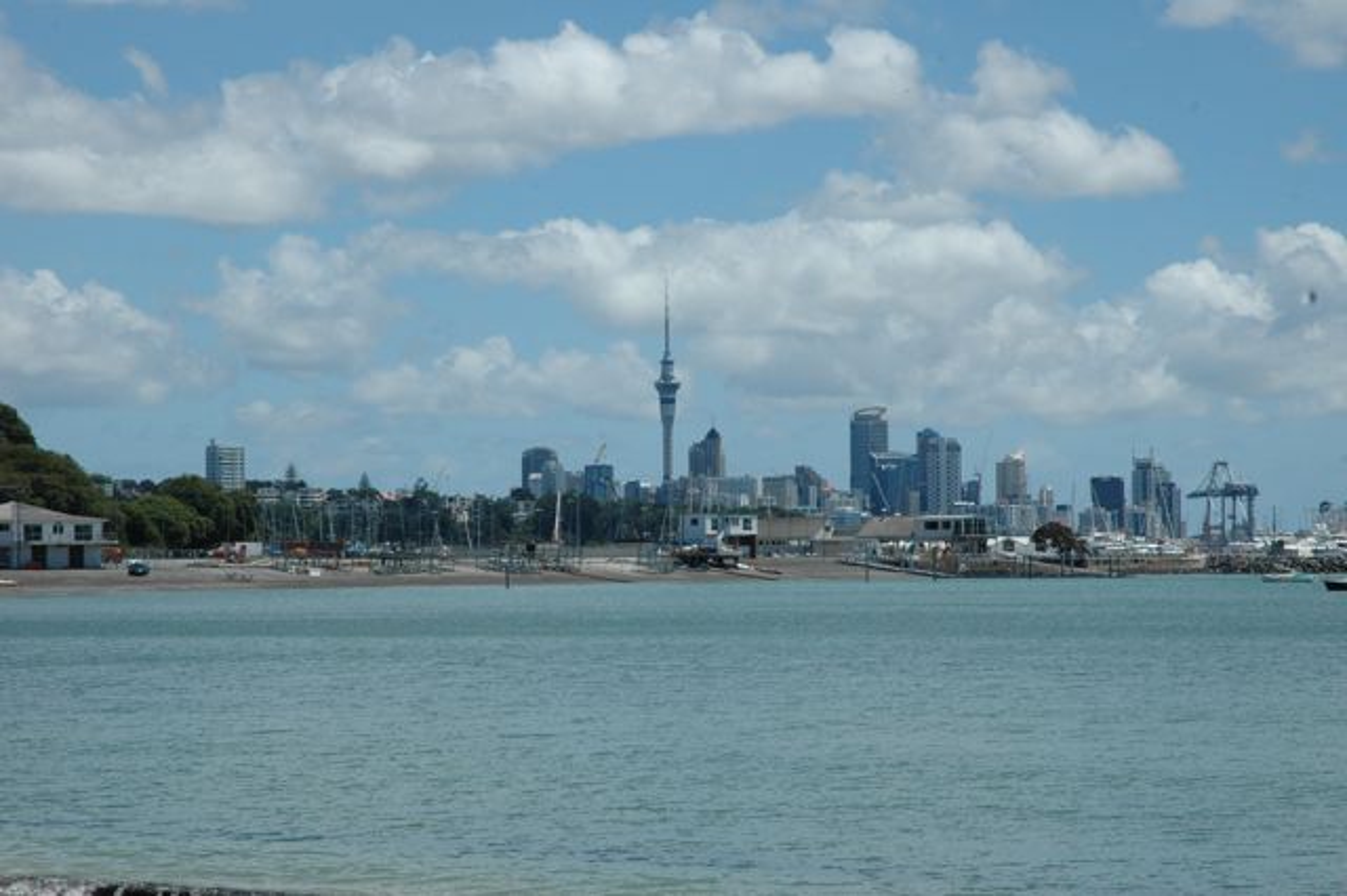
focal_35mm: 105
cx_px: 674
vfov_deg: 13.0
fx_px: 3927
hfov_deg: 19.5
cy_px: 448
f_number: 13
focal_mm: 70
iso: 400
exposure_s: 1/640
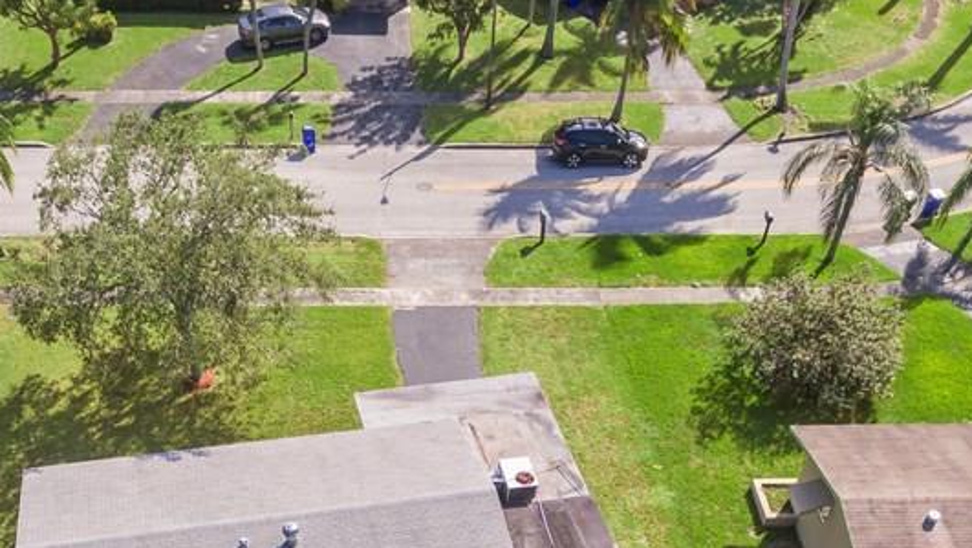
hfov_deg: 48.1
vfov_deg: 25.3
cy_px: 672
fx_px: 1083
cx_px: 395
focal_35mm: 42
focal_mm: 3.61
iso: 100
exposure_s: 1/500
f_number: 2.8
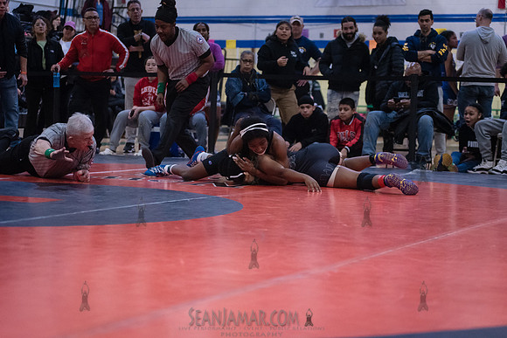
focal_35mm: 80
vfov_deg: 17.1
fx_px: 1127
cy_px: 169
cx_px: 254
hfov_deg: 25.4
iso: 8000
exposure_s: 1/500
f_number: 3.5
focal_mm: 80
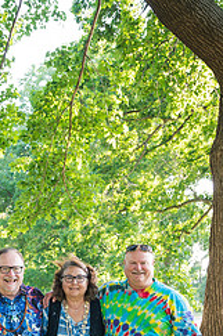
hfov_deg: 21.1
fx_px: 588
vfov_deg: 31.0
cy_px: 278
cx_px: 34
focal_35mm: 63
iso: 800
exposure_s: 1/320
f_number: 3.5
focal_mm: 34
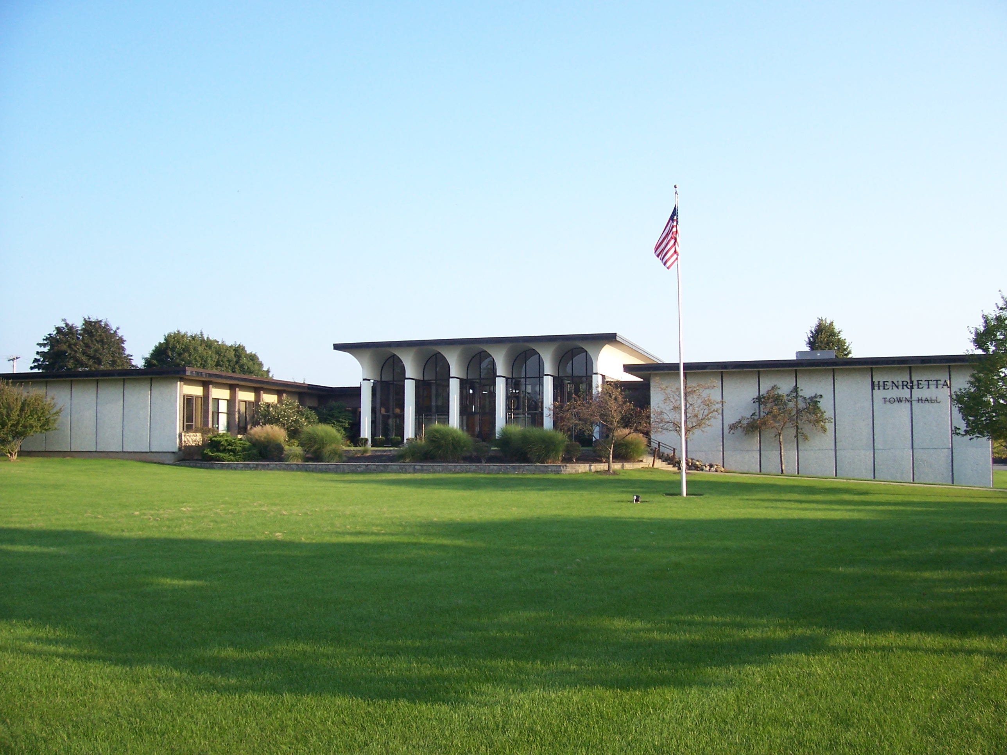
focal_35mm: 34
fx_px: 989
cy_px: 378
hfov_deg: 54.0
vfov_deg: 41.8
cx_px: 504
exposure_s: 1/500
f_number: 2.7
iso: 80
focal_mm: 5.6
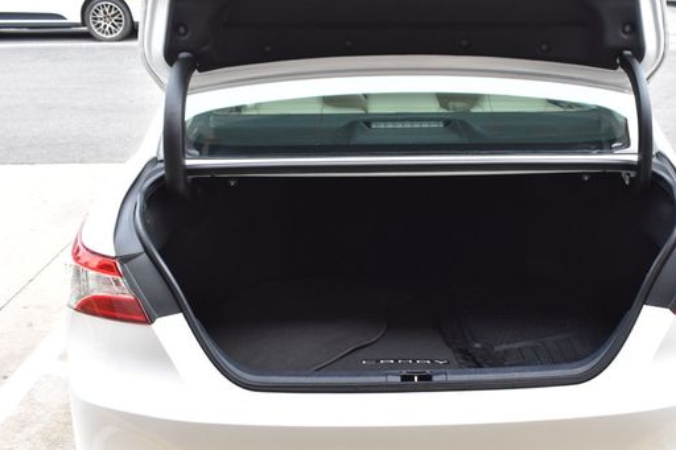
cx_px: 420
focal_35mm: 45
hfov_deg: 43.3
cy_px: 249
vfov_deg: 29.8
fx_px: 845
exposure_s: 1/125
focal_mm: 24
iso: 400
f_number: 9
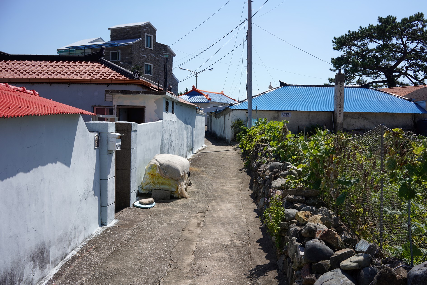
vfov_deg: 36.0
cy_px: 138
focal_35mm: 37
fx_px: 439
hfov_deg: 51.9
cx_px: 222
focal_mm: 35
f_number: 13
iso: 100
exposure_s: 1/125
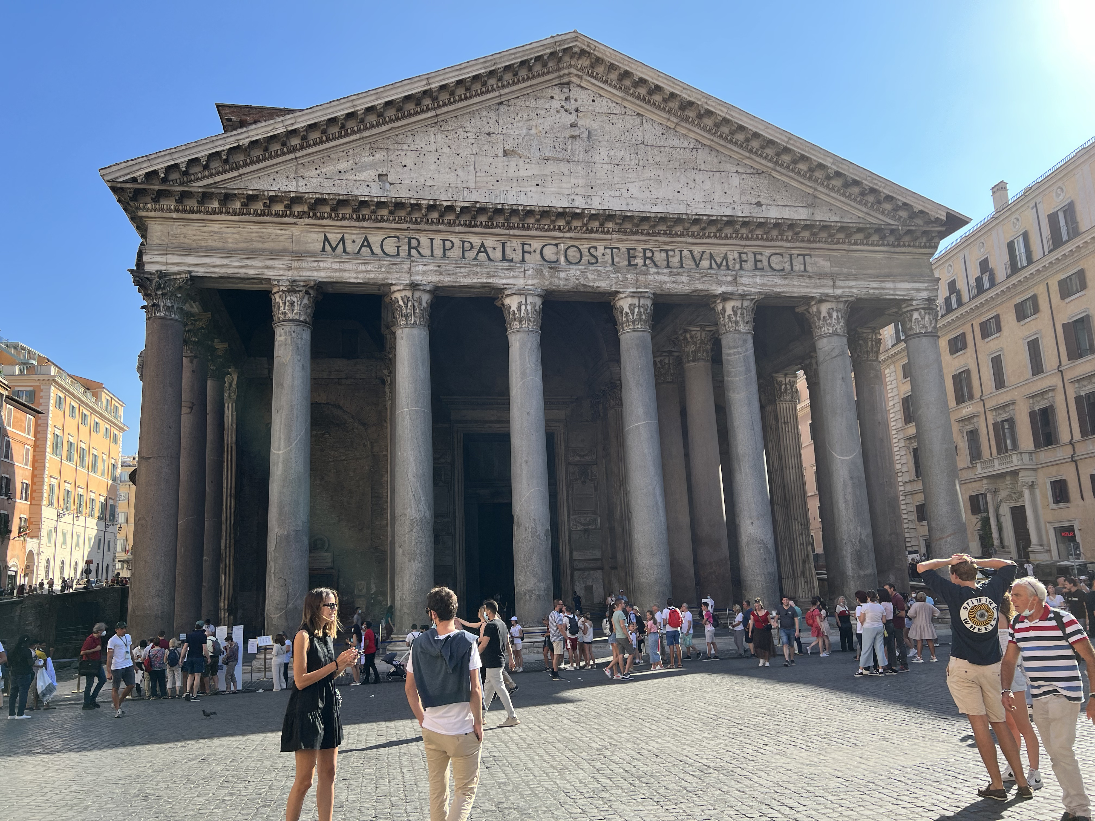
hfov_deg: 67.3
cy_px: 410
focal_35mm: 26
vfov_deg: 53.1
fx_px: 822
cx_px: 548
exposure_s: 1/1280
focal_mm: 5.7
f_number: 1.5
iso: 50
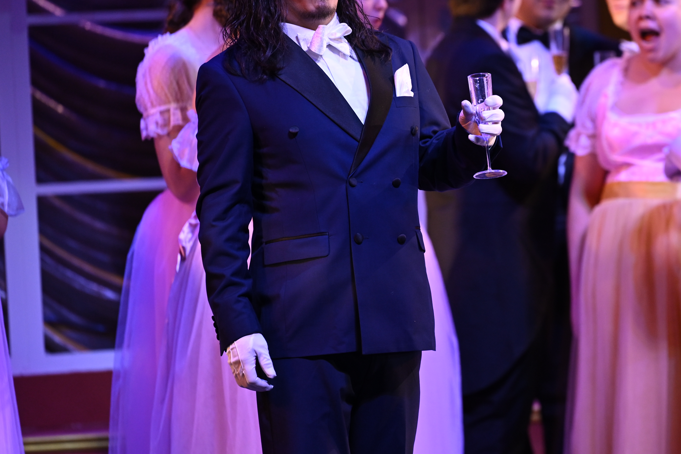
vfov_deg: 3.9
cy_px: 172
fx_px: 6734
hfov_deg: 5.8
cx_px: 501
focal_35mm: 356
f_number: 2.8
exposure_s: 1/200
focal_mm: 200
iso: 1100
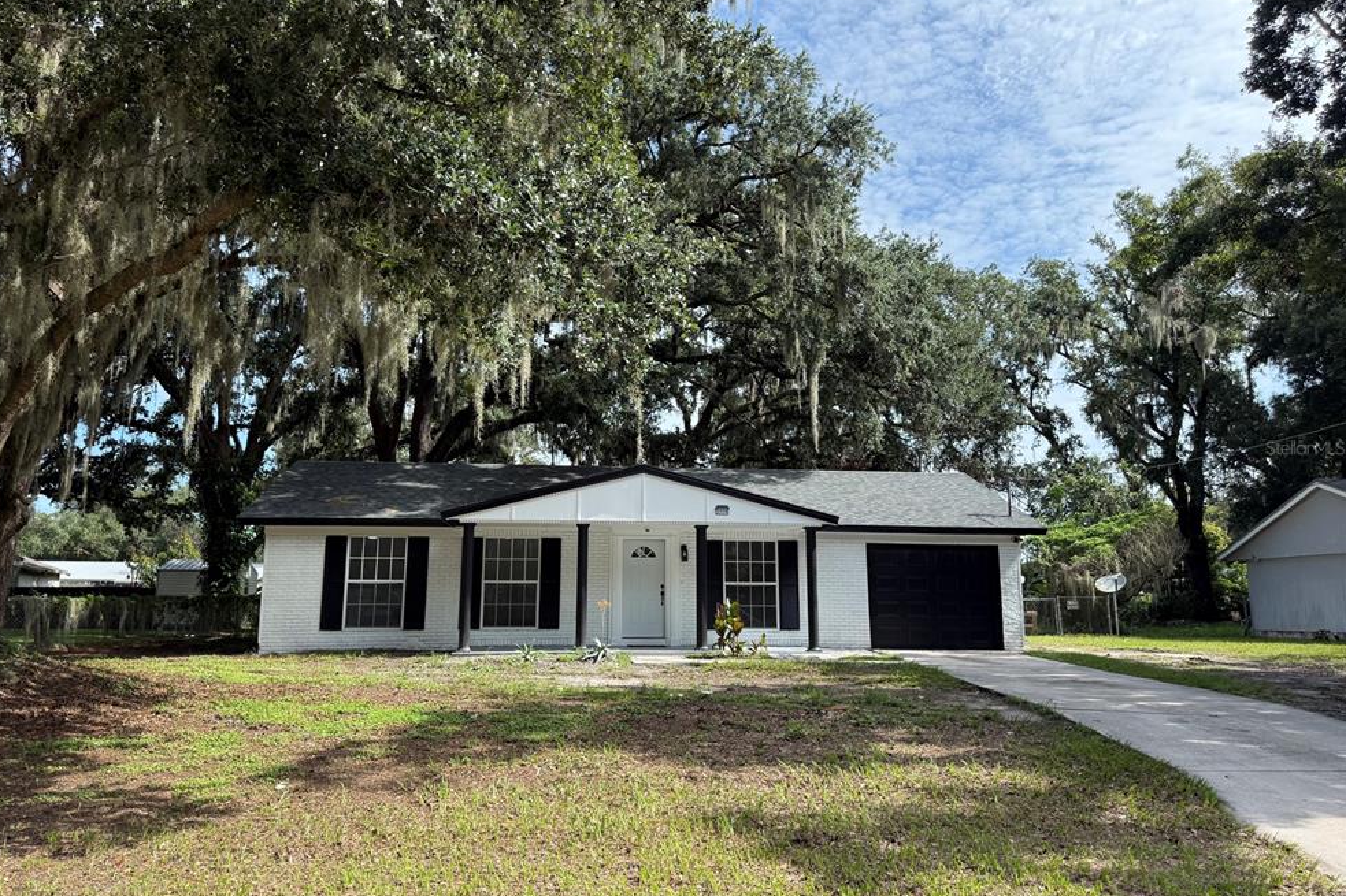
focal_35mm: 26
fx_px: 972
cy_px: 447
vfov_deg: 49.5
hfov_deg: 69.4
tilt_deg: +9.1
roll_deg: -0.6
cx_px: 648
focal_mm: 6.76
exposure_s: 1/2232
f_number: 1.78
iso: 100
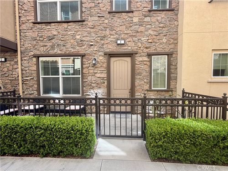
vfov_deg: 85.7
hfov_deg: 102.1
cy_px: 86
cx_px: 114
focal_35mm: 14
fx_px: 92
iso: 40
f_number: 2.2
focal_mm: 2.22
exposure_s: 1/233
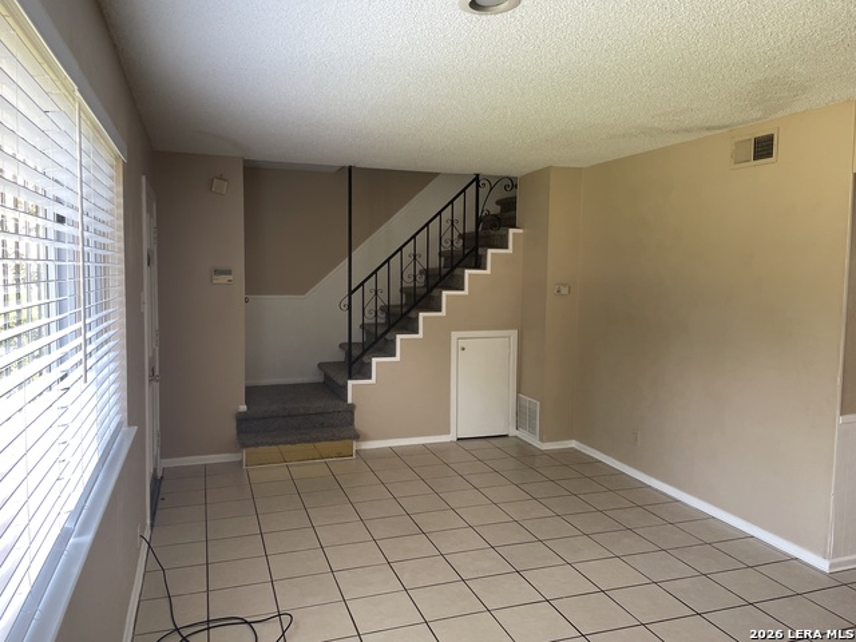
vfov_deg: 53.1
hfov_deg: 67.3
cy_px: 321
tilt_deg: -3.2
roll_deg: -0.8
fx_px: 643
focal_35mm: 26
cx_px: 428
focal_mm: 4.2
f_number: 1.6
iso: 125
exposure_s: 1/121
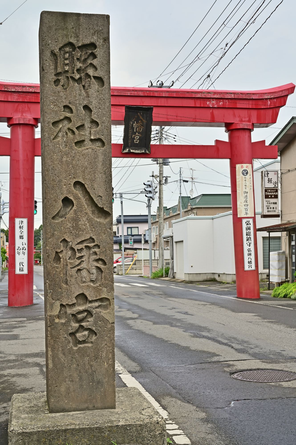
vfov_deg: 42.8
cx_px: 148
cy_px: 222
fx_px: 568
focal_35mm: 46
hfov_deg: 29.2
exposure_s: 1/125
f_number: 16
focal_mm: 46
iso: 200
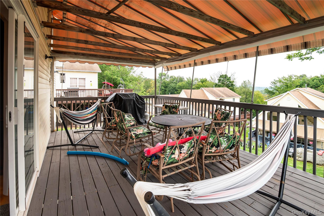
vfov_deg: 73.7
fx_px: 144
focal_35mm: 16
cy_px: 108
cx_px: 162
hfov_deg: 96.8
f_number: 9
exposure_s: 1/200
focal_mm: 16
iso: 2000
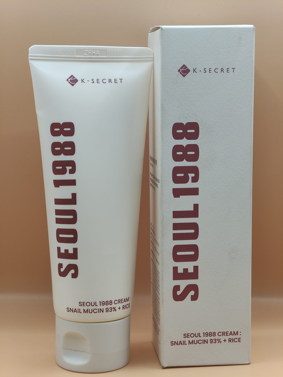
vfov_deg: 27.8
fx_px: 763
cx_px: 142
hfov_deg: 21.0
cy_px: 188
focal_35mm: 70
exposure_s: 1/100
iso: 146
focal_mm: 13.3
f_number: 2.55
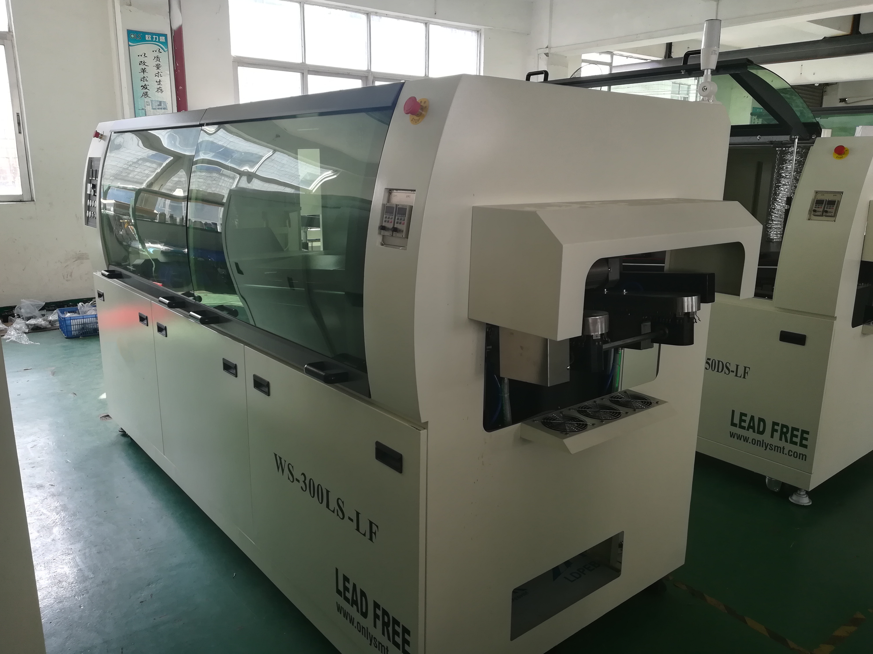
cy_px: 327
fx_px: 656
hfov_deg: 67.3
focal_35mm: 26
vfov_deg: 53.1
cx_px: 436
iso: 64
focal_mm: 3.83
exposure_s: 1/50
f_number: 2.2
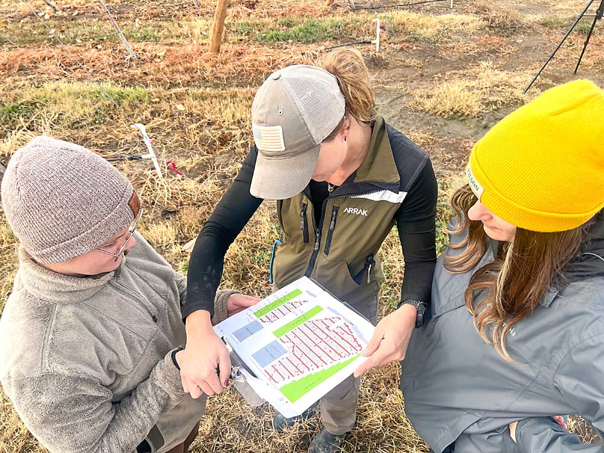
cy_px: 226
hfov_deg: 67.3
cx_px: 302
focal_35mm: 26
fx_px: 454
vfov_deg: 53.1
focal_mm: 5.7
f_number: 1.5
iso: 50
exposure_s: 1/791
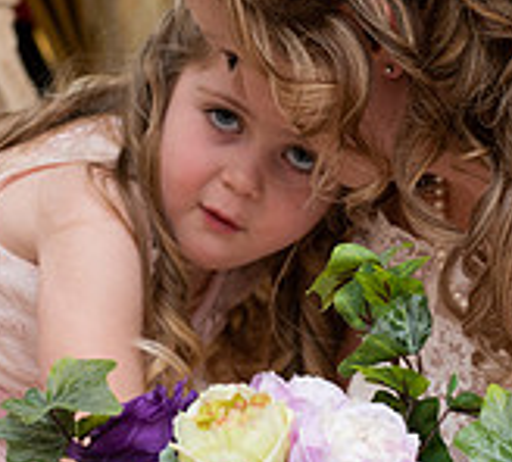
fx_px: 2215
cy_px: 280
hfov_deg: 13.2
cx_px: 328
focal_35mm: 139
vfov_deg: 11.9
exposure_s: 1/100
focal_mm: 35
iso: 200
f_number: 4.5
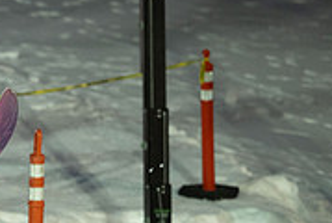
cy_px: 215
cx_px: -187
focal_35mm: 388
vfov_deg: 3.6
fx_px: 3584
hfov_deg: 5.3
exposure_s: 1/640
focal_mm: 120
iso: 1600
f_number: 2.8
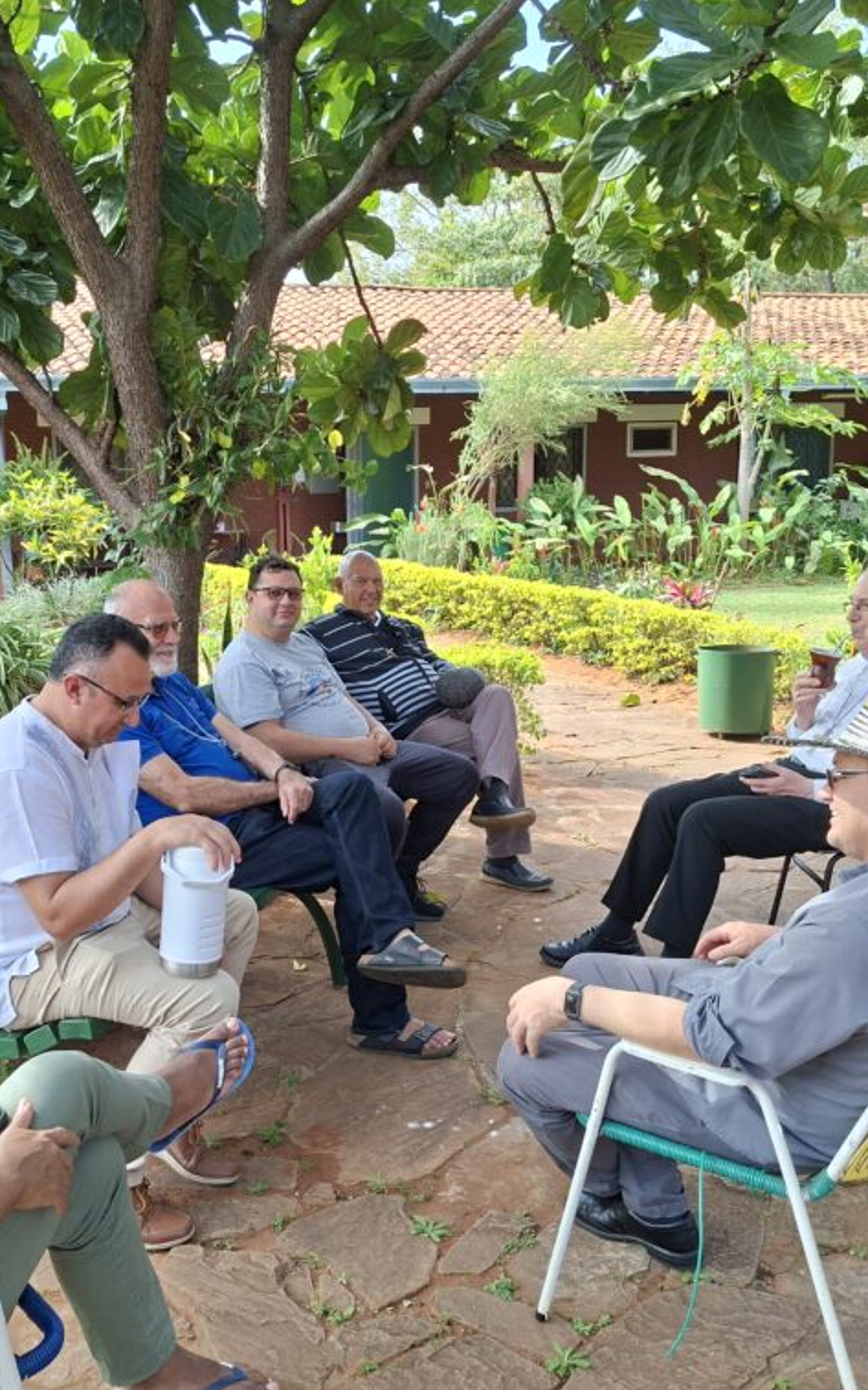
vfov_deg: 58.1
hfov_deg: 38.0
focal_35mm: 33
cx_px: 317
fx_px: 1249
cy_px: 703
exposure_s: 1/239
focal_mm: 5.54
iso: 50
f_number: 1.8
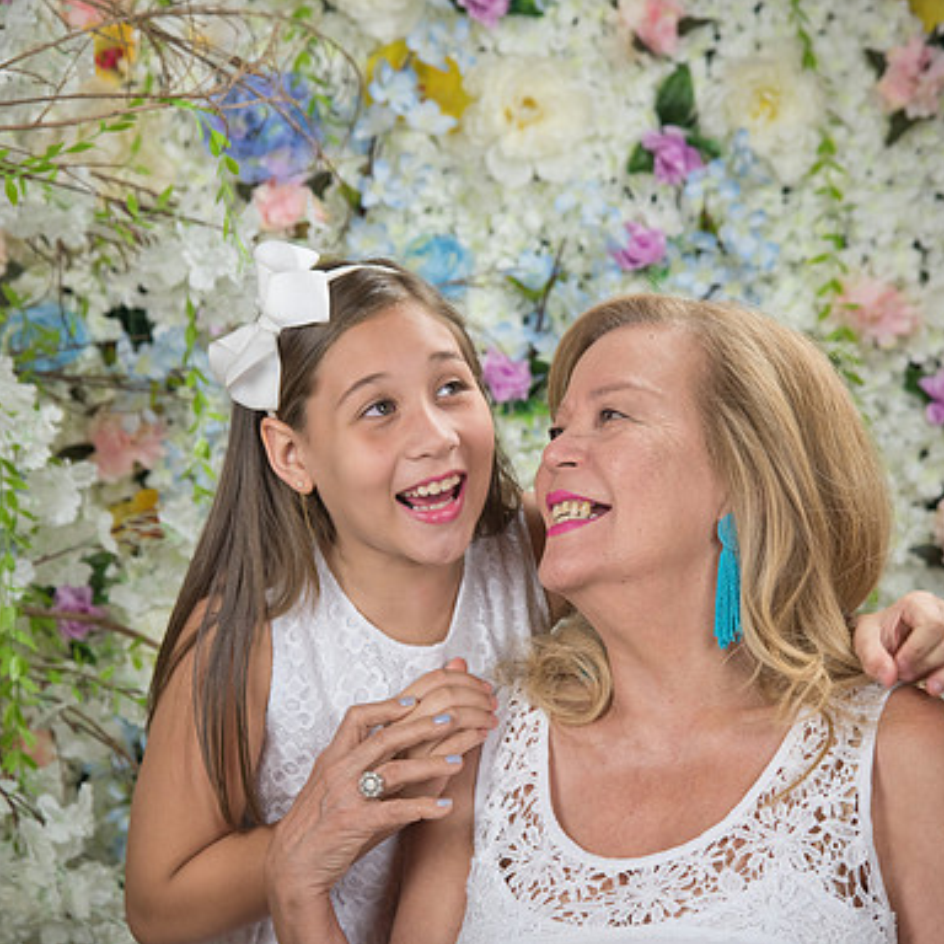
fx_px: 3641
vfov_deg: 14.8
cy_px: 473
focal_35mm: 118
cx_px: 509
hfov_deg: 14.8
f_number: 5
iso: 1250
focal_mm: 92
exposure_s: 1/125
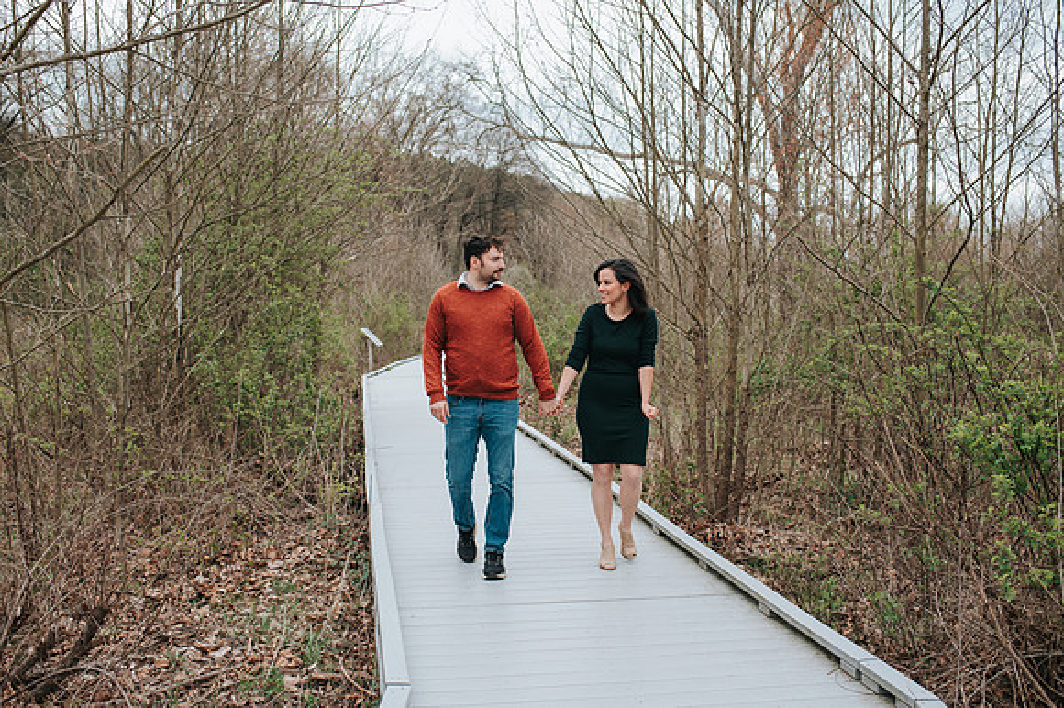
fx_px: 1110
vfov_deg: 35.4
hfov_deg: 51.2
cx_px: 497
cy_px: 354
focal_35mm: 38
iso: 100
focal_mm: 35
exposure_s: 1/320
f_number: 3.2
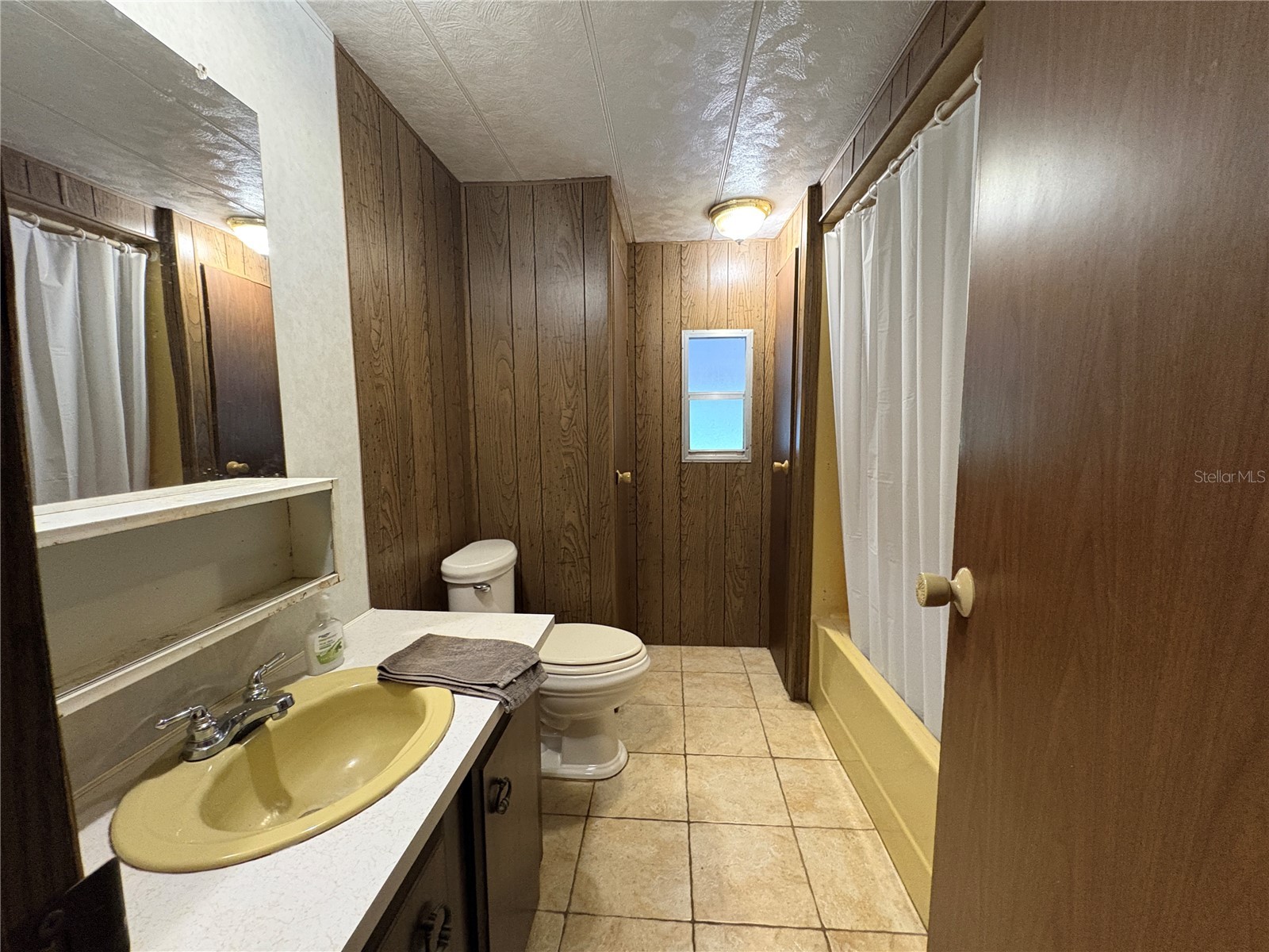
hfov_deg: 102.1
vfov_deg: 85.7
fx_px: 513
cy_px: 476
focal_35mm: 14
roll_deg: +1.3
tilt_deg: -6.1
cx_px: 634
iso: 800
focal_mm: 2.22
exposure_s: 1/60
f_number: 2.2
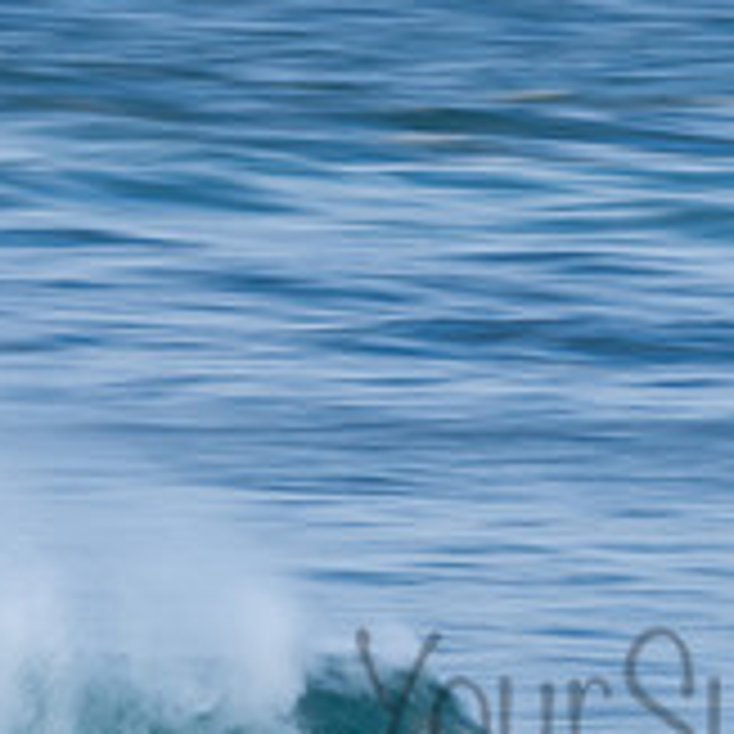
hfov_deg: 0.8
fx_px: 54433
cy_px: 660
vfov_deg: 0.8
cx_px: 820
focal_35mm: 2269
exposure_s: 1/30
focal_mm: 500
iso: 100
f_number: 20
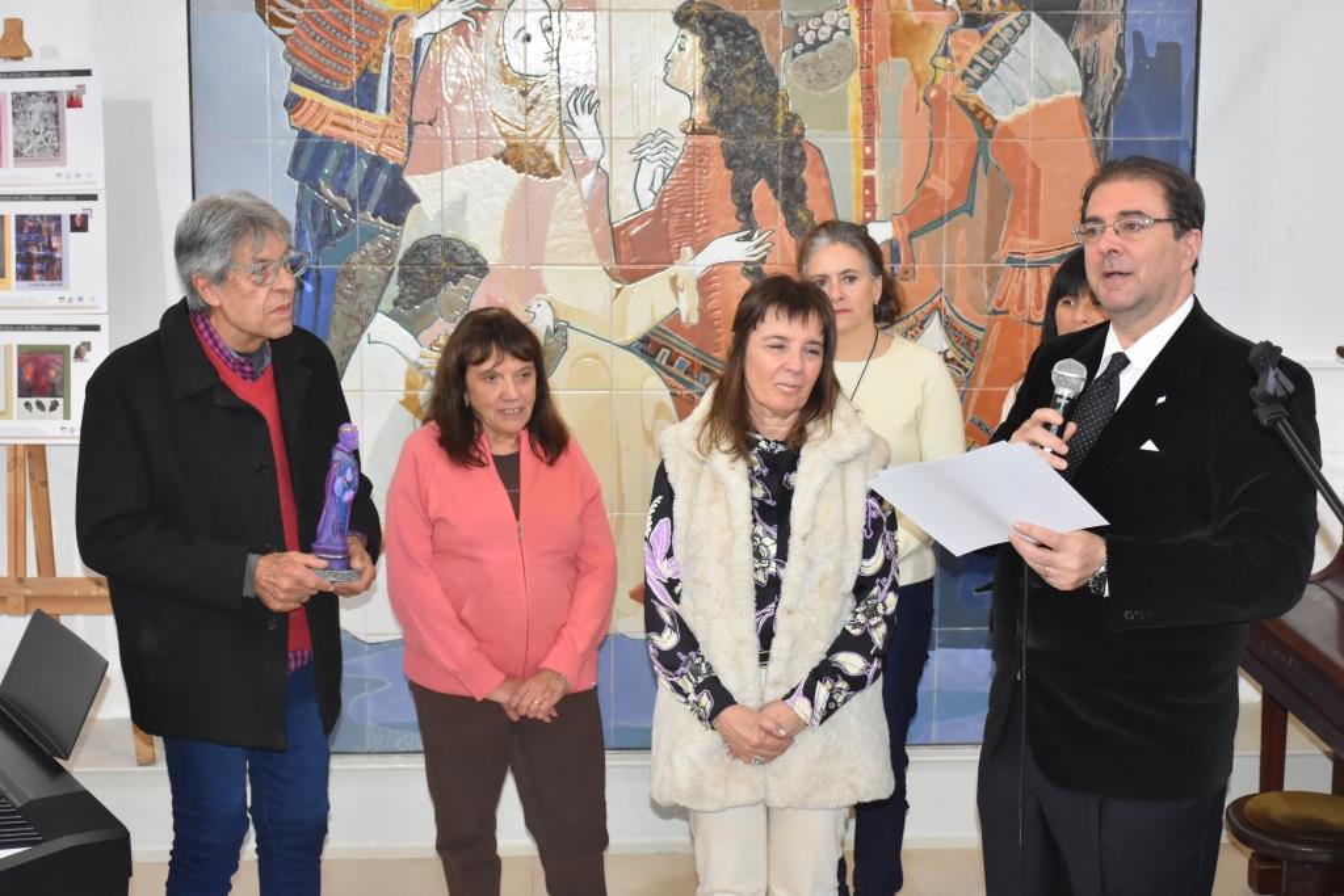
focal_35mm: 63
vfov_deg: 21.6
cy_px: 448
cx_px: 672
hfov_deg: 31.9
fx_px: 2352
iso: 1600
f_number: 5.6
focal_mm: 42
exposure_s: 1/100
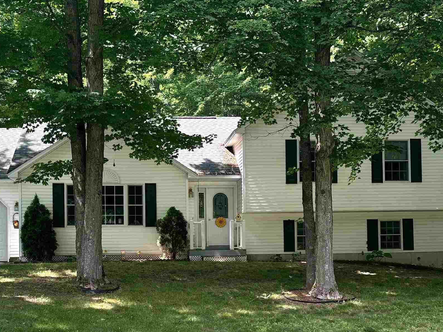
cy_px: 243
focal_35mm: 50
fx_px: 640
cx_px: 179
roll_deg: +1.2
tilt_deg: +1.3
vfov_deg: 28.7
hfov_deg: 38.0
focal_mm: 5.96
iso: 40
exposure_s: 1/224
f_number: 1.6
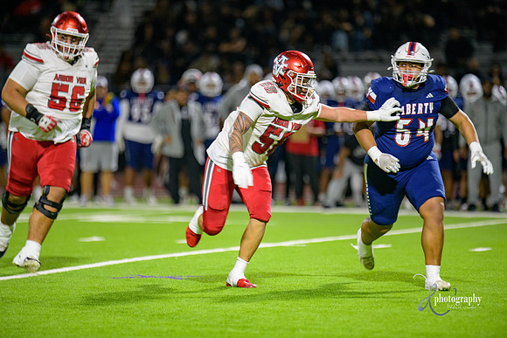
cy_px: 169
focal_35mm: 300
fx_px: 4226
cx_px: 254
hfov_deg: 6.9
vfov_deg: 4.6
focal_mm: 300
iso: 2000
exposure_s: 1/250
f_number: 2.8
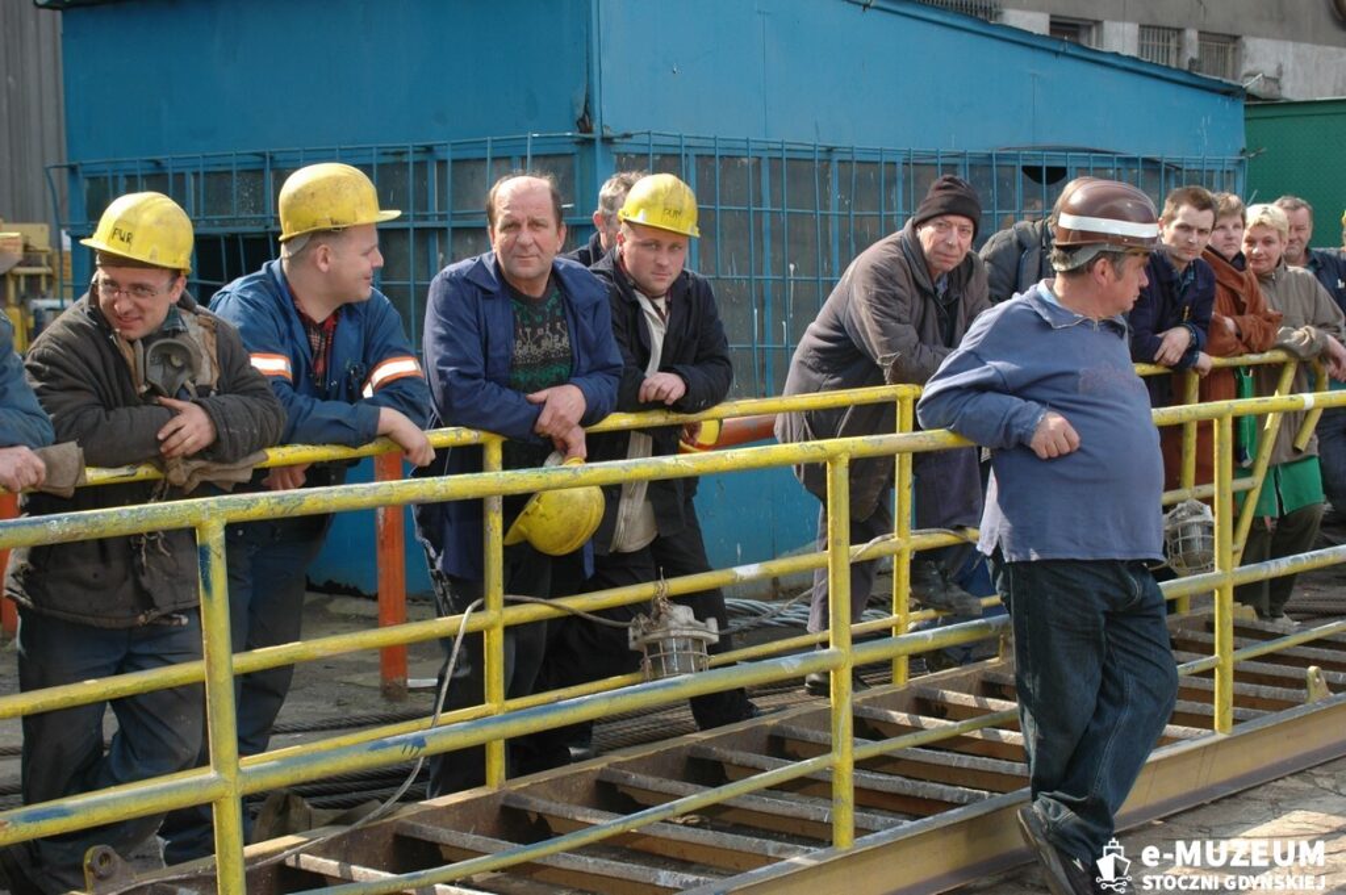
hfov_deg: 28.1
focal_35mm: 72
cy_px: 448
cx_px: 673
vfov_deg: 18.9
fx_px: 2690
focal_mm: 48
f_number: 8
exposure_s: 1/160
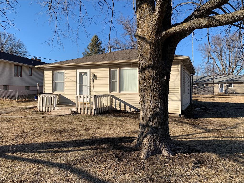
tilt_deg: +0.6
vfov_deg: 53.1
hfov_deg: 67.3
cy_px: 92
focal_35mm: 26
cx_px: 122
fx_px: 183
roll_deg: -0.2
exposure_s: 1/1689
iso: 25
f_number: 1.8
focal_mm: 4.25
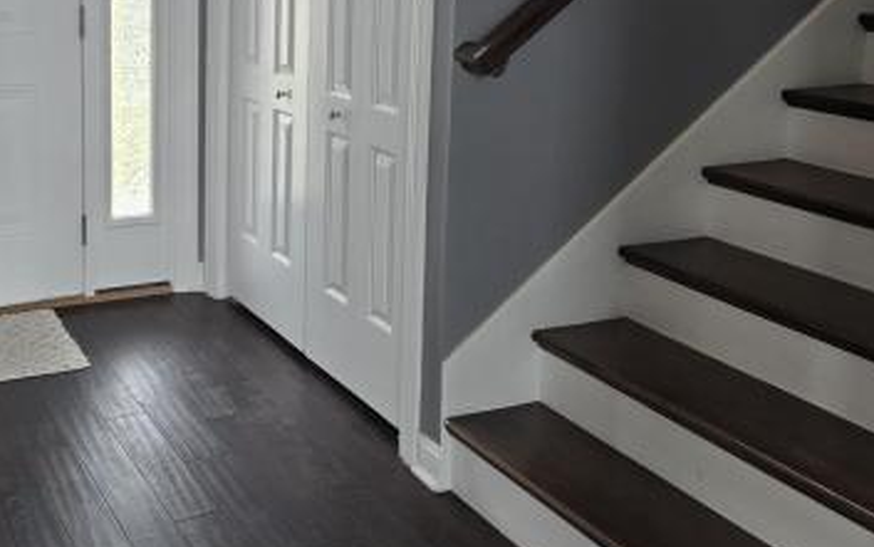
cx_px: 167
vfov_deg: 27.3
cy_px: 89
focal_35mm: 46
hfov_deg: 41.5
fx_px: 1096
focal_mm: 5.4
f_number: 1.8
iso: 50
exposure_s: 1/120
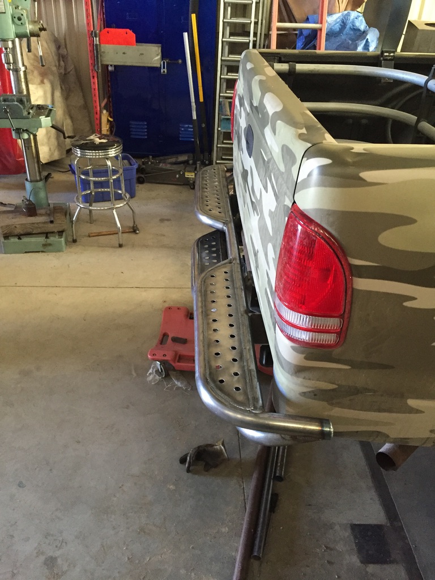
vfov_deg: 61.7
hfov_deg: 48.2
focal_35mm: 29
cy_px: 290
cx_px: 218
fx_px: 486
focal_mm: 4.15
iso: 250
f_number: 2.2
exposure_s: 1/30
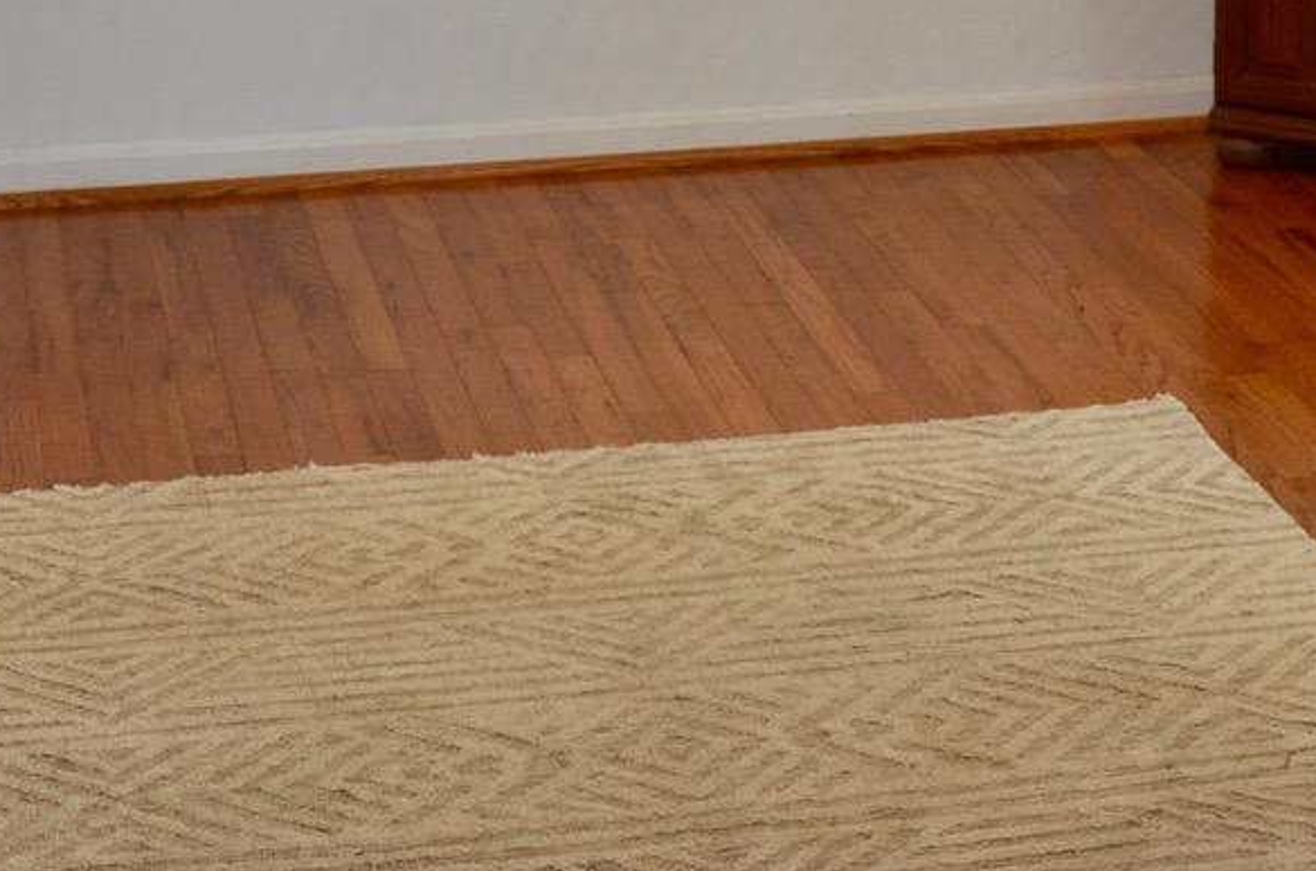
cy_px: -353
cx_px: 907
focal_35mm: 105
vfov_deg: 12.5
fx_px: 3829
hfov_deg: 19.4
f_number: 3.5
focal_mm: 20
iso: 280
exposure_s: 1/125
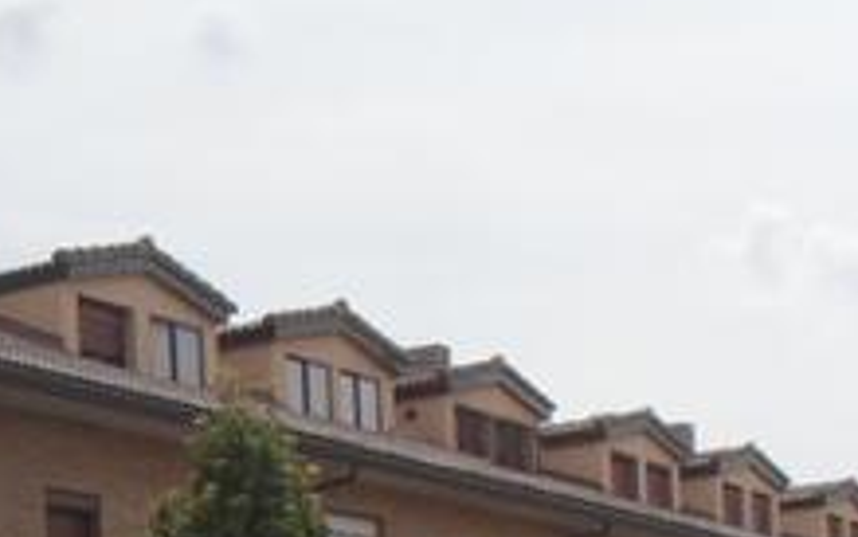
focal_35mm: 125
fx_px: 2924
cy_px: 849
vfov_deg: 10.1
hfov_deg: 15.7
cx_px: -302
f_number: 8.8
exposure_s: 1/400
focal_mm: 5.25
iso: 80
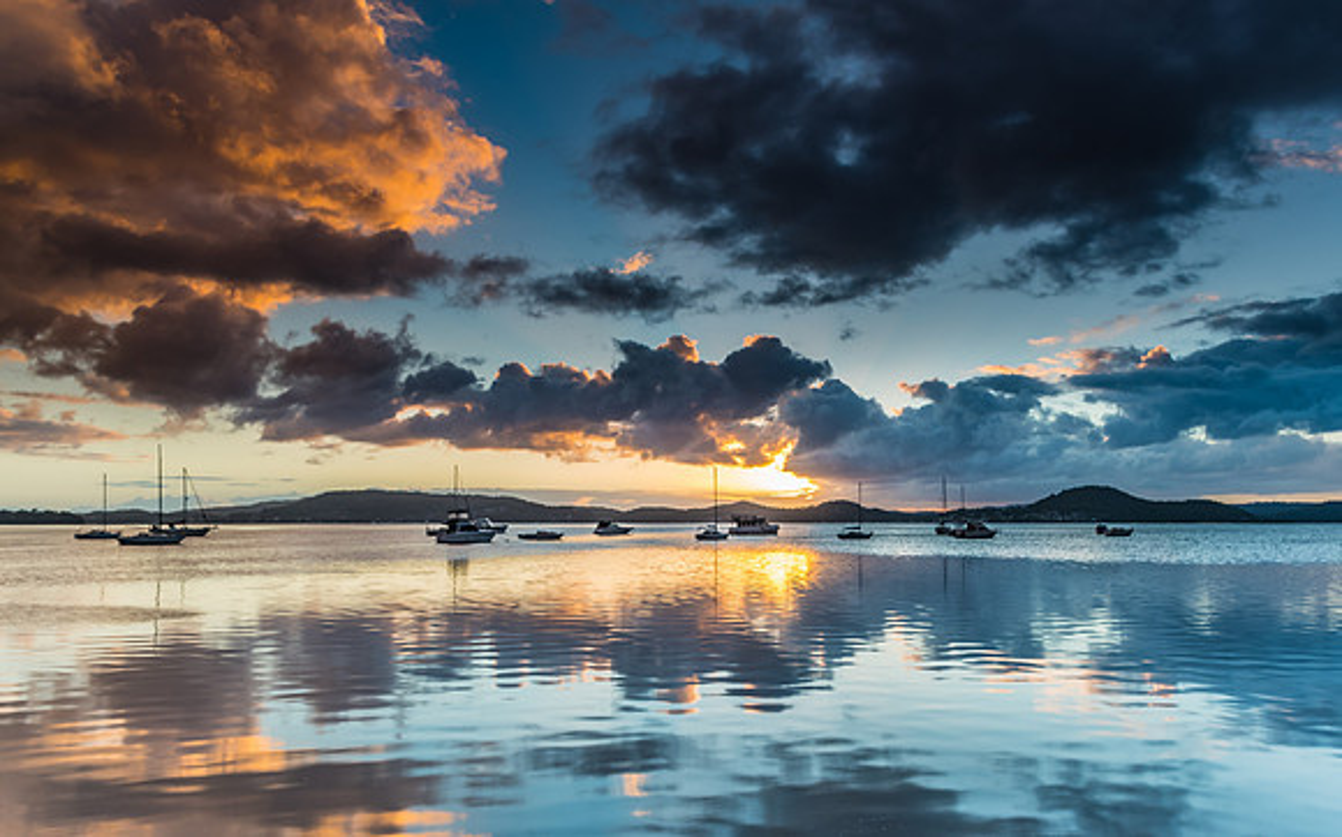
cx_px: 697
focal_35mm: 26
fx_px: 947
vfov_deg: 47.6
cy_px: 469
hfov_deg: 70.6
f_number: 11
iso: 50
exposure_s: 1/8
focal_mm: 16
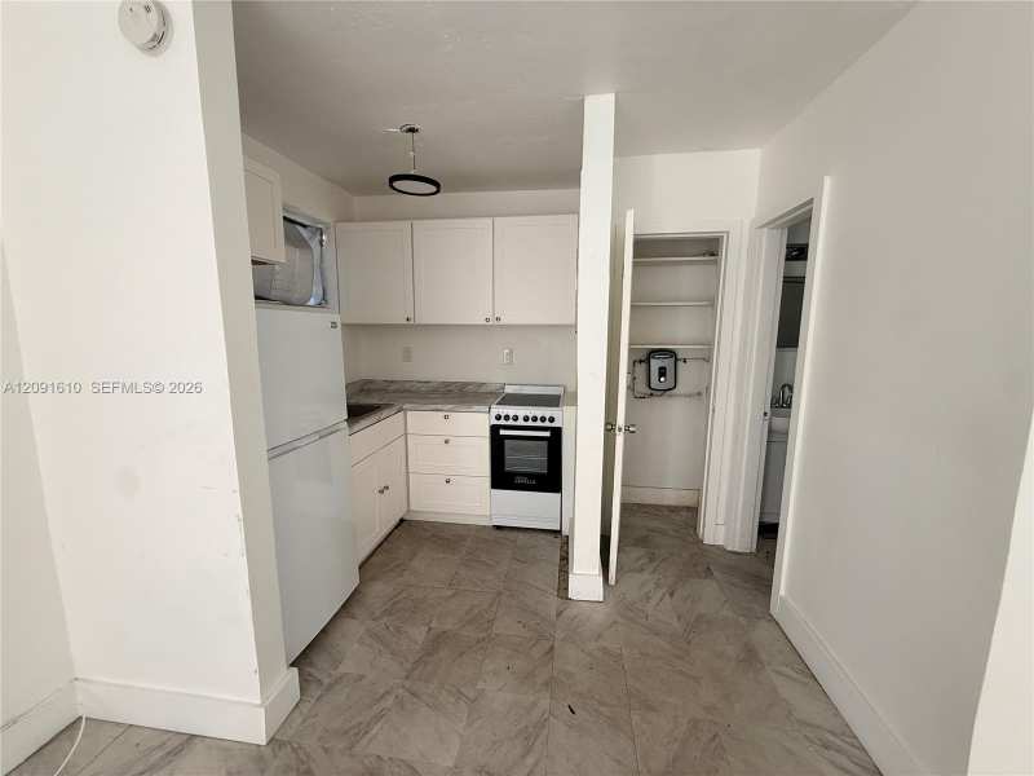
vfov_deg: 85.7
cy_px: 388
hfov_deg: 102.1
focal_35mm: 14
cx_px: 517
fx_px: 418
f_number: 2.2
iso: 125
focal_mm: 2.22
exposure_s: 1/99
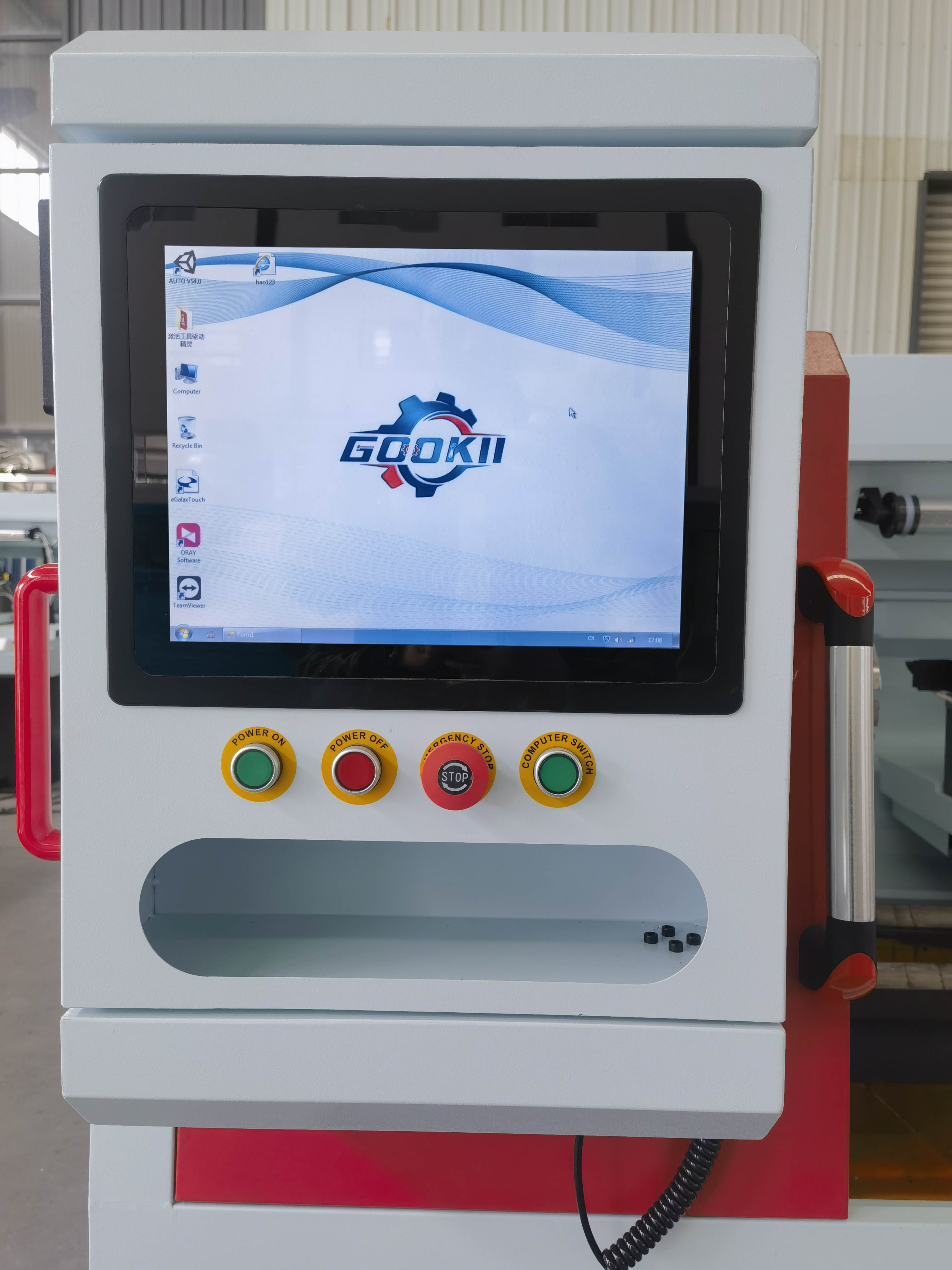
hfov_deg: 51.4
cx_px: 476
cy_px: 635
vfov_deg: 65.3
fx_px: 990
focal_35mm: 27
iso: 50
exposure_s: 1/248
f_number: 1.9
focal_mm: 6.67
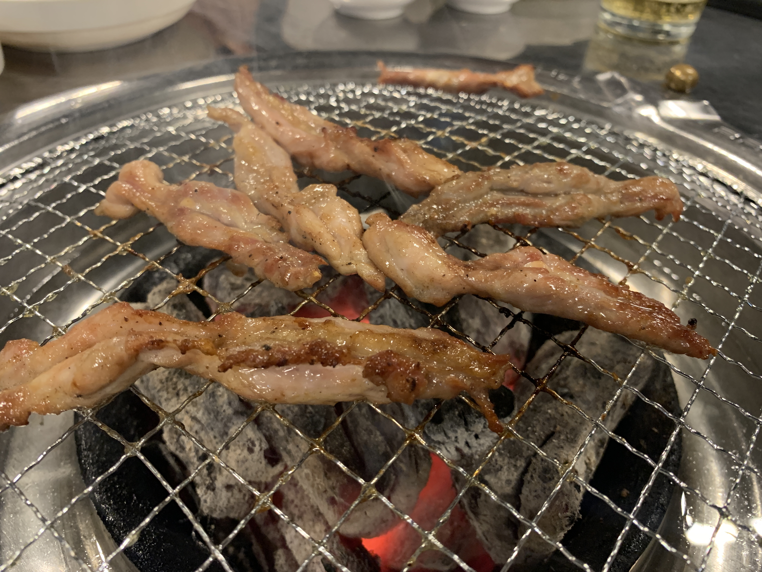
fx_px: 572
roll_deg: -3.0
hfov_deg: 67.3
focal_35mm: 26
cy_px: 286
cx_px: 381
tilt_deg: -42.7
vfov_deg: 53.1
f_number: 1.8
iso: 250
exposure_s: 1/40
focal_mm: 4.25
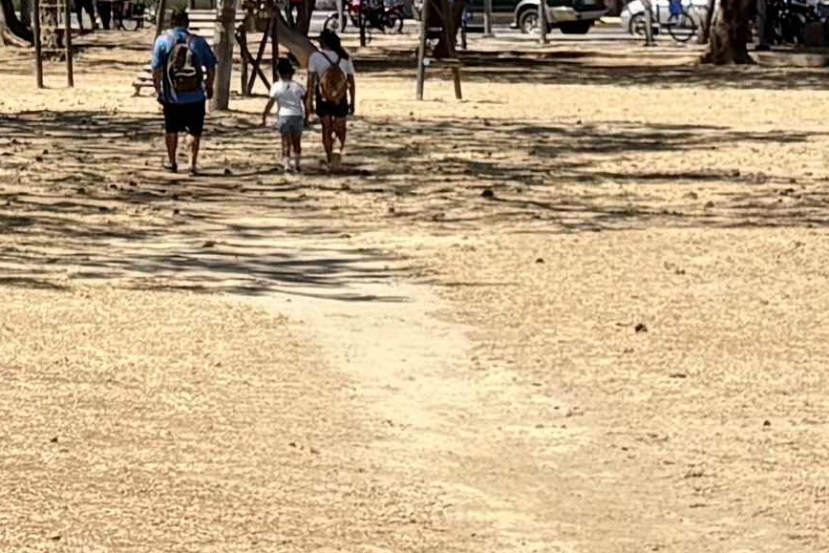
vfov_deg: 7.5
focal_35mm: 178
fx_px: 4099
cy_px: -365
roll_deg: +0.9
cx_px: -959
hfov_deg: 10.4
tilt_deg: +3.8
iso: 50
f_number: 1.6
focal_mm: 5.96
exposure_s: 1/2639
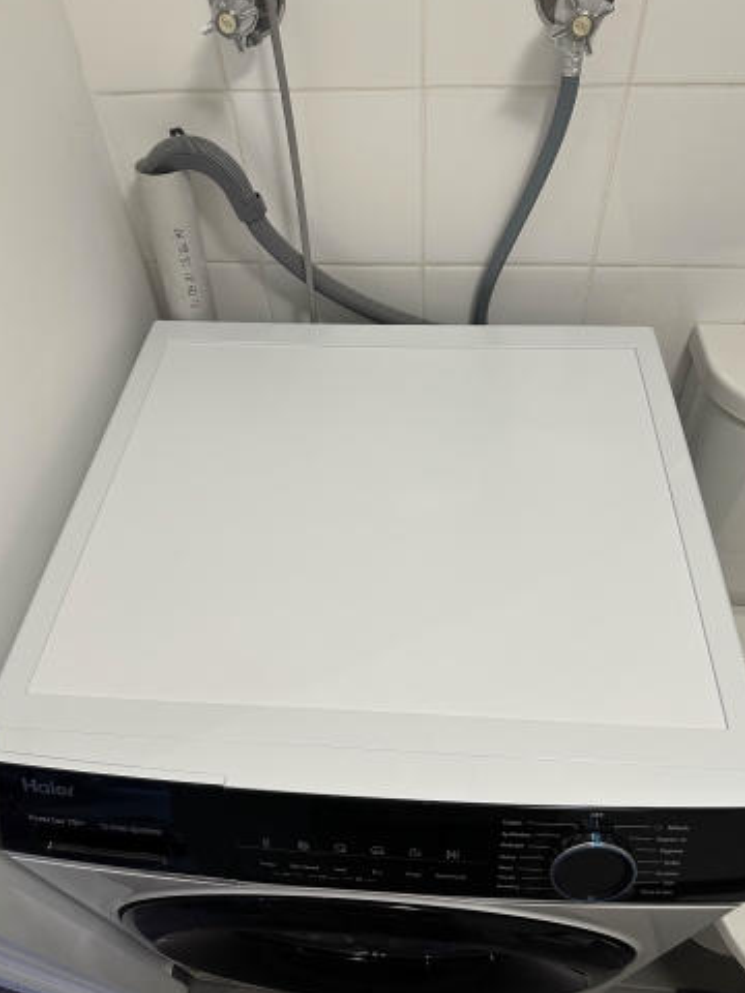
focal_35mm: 25
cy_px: 488
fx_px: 717
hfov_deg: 54.9
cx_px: 380
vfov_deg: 69.4
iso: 250
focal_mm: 6.86
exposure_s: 1/76
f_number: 1.78
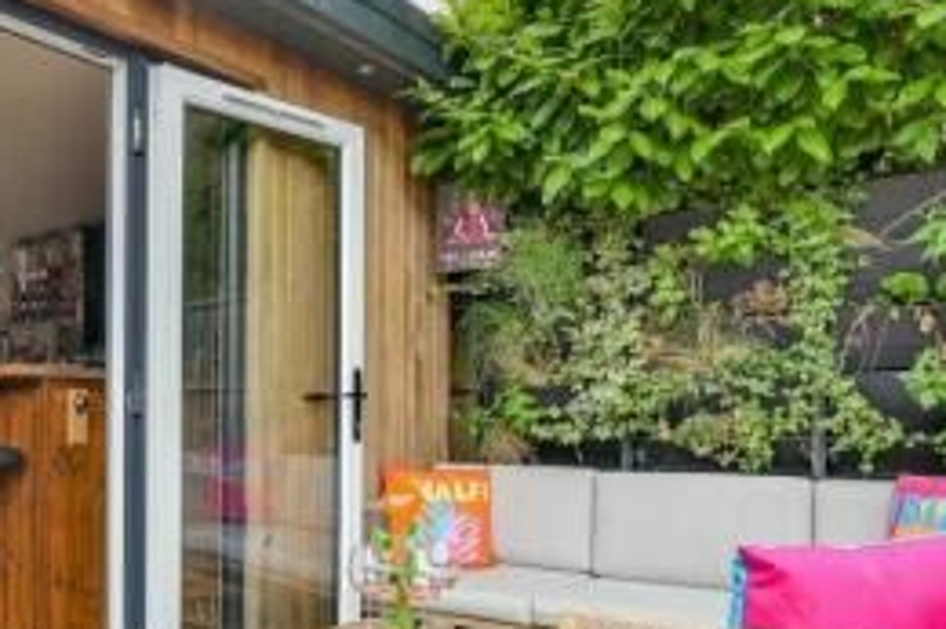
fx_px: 867
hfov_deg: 54.7
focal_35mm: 33
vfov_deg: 39.5
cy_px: 413
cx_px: 244
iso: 160
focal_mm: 12
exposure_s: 1/20
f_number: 8
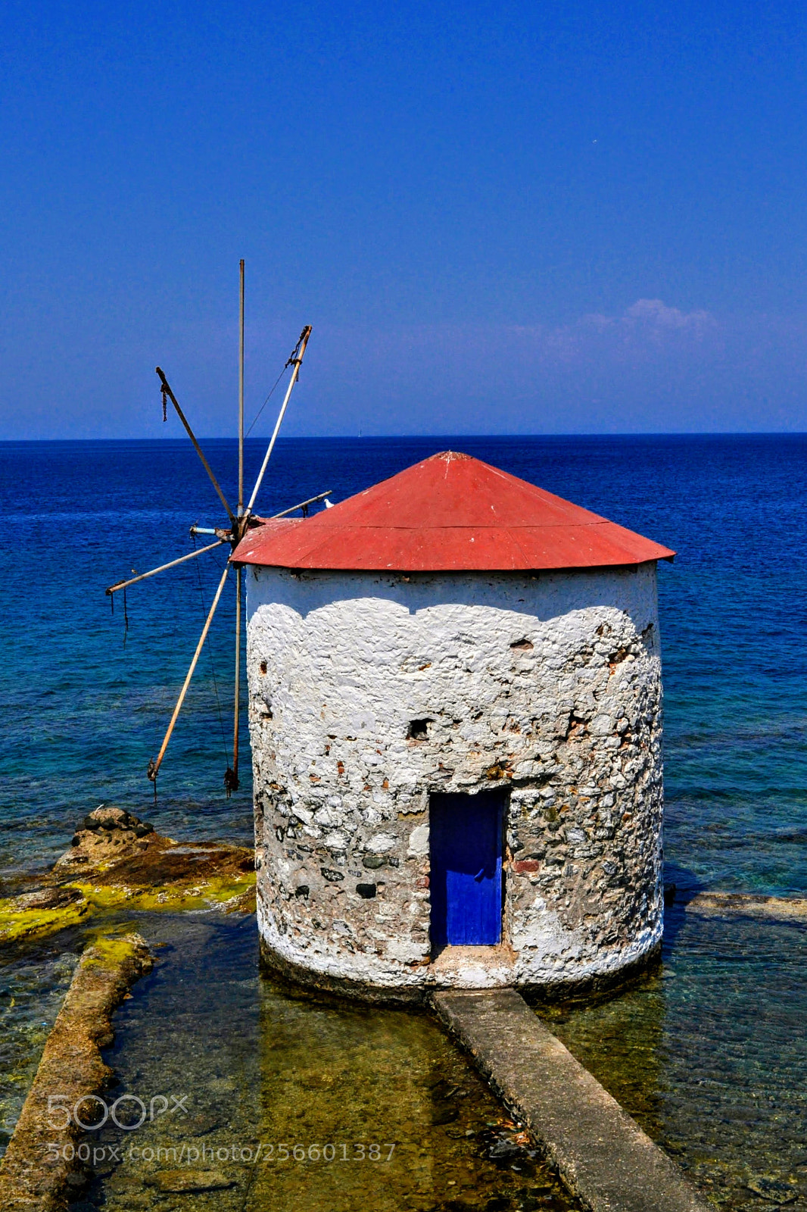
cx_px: 404
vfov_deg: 43.6
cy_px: 606
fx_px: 1514
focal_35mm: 45
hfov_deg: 29.9
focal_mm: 30
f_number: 13
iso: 400
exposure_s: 1/1600
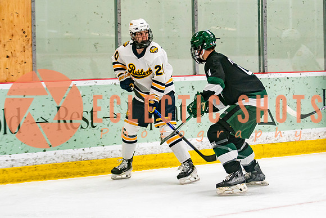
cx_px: 215
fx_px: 1395
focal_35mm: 154
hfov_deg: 13.3
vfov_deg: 8.9
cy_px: 109
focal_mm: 88
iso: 2000
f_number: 2.8
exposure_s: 1/640
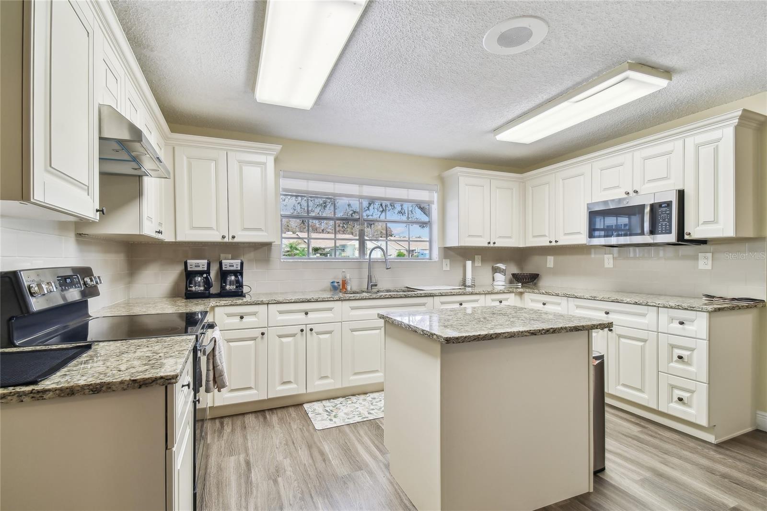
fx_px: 319
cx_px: 384
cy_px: 256
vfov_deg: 77.3
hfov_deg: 100.4
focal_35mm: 15
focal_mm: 10
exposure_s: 1/13
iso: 100
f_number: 7.1
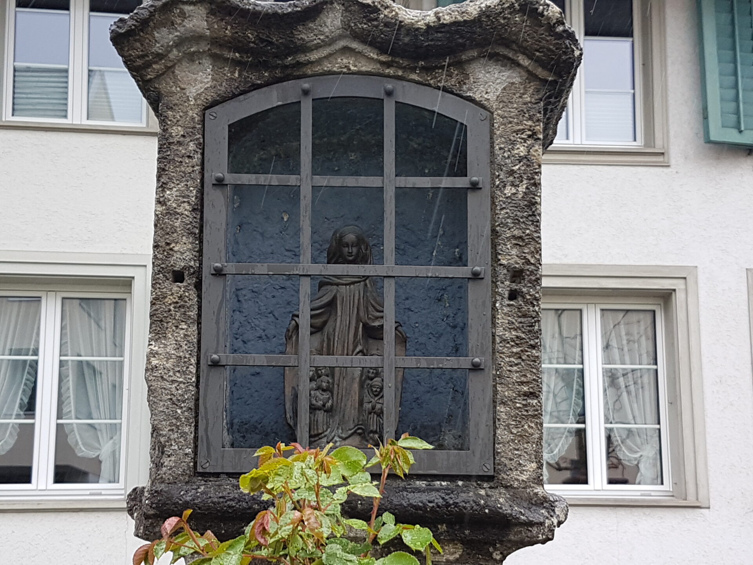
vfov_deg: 53.1
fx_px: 566
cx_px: 376
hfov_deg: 67.3
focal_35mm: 26
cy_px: 282
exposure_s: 1/134
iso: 40
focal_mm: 4.2
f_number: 1.7
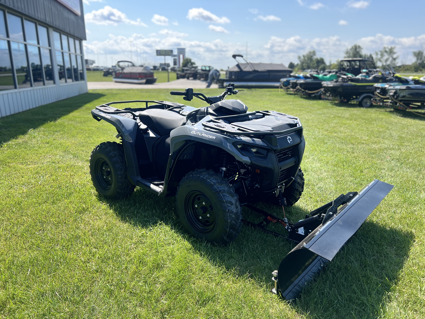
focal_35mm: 26
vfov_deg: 53.1
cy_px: 160
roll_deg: +1.3
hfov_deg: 67.3
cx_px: 212
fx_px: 319
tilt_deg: -15.4
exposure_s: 1/1252
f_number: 1.5
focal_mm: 5.7
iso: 50
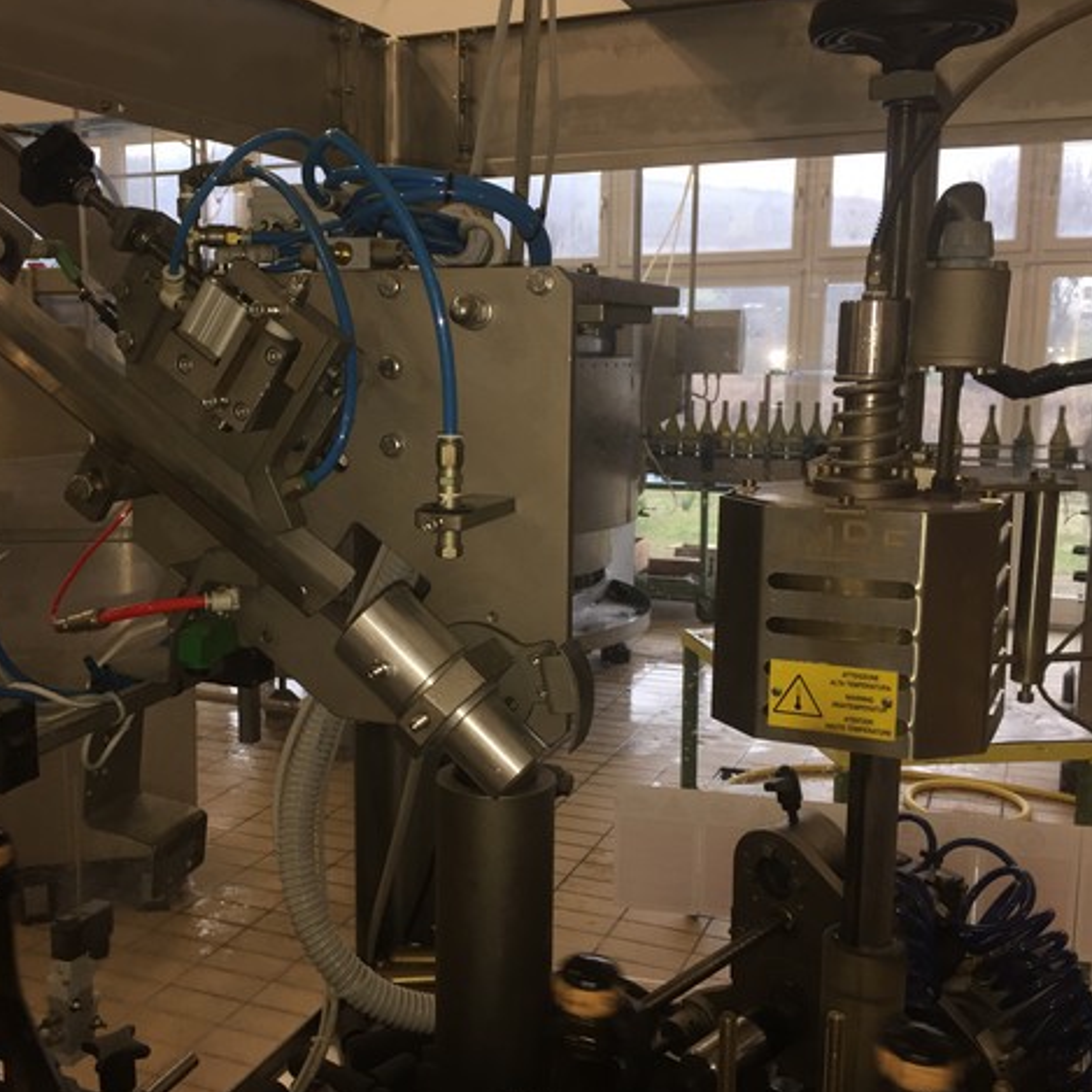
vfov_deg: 47.2
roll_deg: -1.7
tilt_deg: -8.1
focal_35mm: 35
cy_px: 547
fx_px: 1249
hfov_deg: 46.9
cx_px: 431
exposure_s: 1/33
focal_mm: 4.15
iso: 64
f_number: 2.2
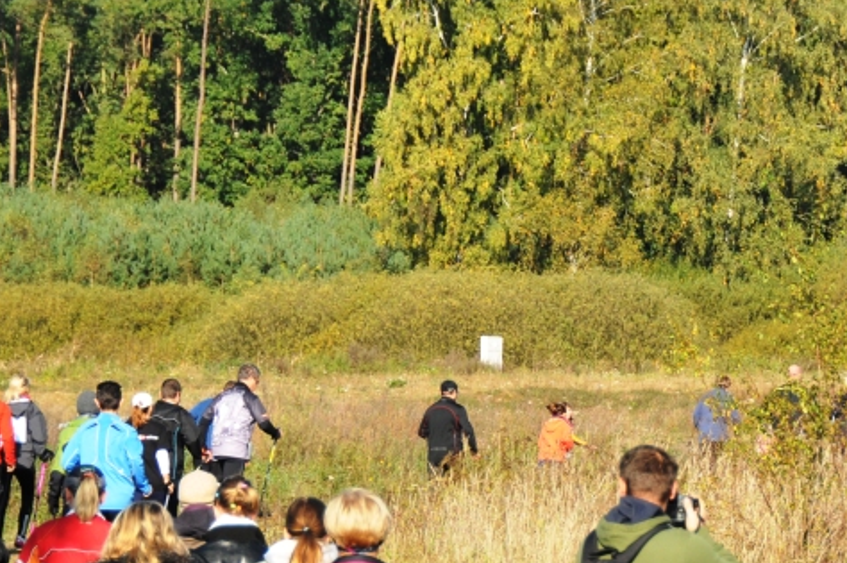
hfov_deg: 9.1
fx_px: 5335
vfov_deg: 6.0
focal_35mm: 227
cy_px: 413
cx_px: 699
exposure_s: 1/1250
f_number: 5.6
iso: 450
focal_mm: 70
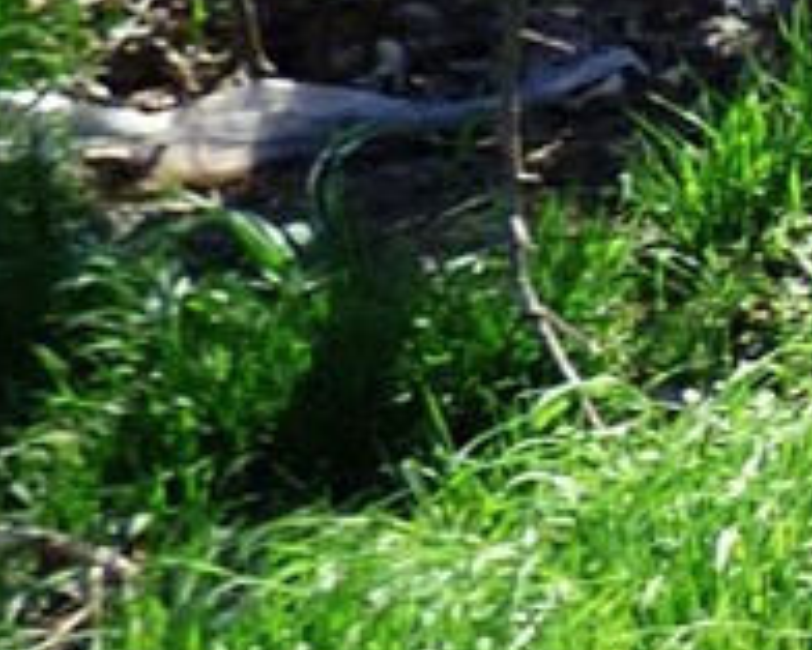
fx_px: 3823
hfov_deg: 8.3
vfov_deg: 9.6
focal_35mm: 159
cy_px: -120
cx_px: 2995
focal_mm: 3.58
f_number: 2.8
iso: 100
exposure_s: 1/640
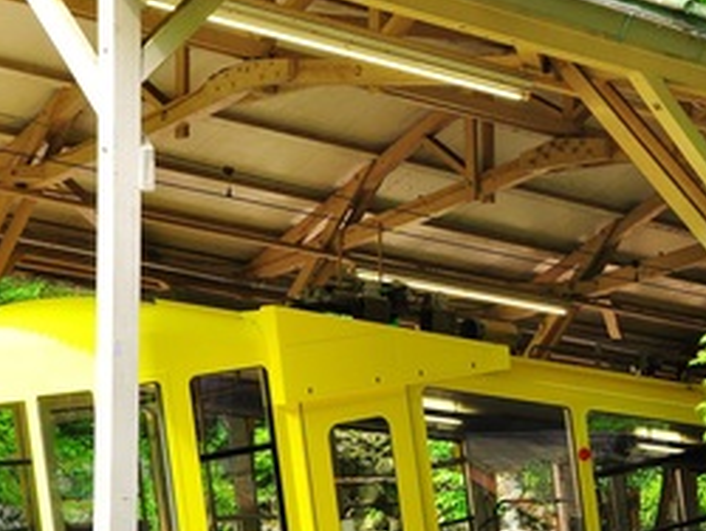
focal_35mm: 109
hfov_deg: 17.7
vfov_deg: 13.6
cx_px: 647
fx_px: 2225
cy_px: 261
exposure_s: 1/80
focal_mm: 32
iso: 400
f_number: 9
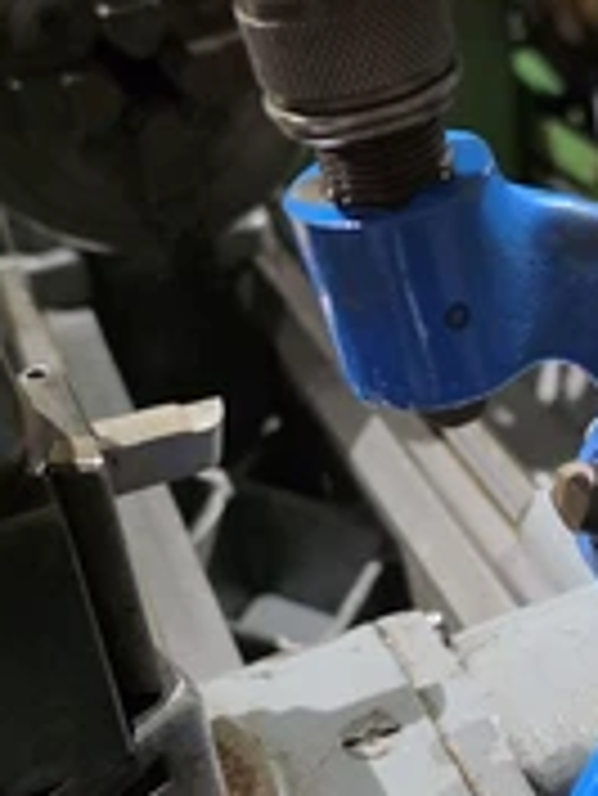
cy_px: 454
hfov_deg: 27.0
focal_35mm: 52
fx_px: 1196
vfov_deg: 36.7
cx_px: 544
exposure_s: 1/120
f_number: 1.4
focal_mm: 6.5
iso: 1600
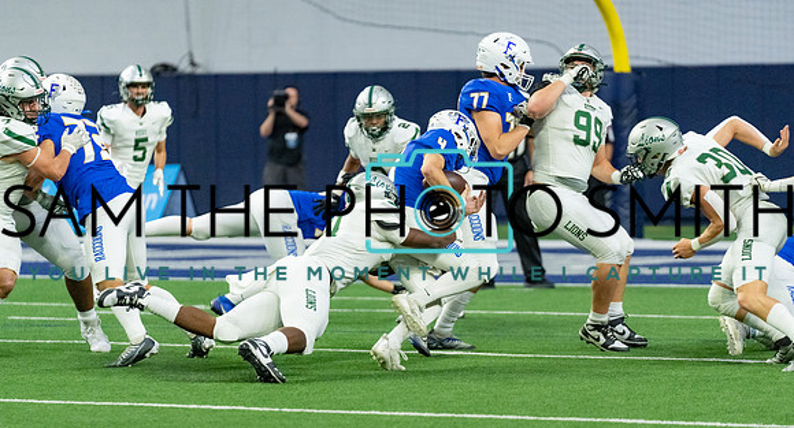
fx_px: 4757
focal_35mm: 228
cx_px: 395
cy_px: 231
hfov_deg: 9.5
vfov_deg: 5.2
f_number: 2.8
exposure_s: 1/1250
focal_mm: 200
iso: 4000
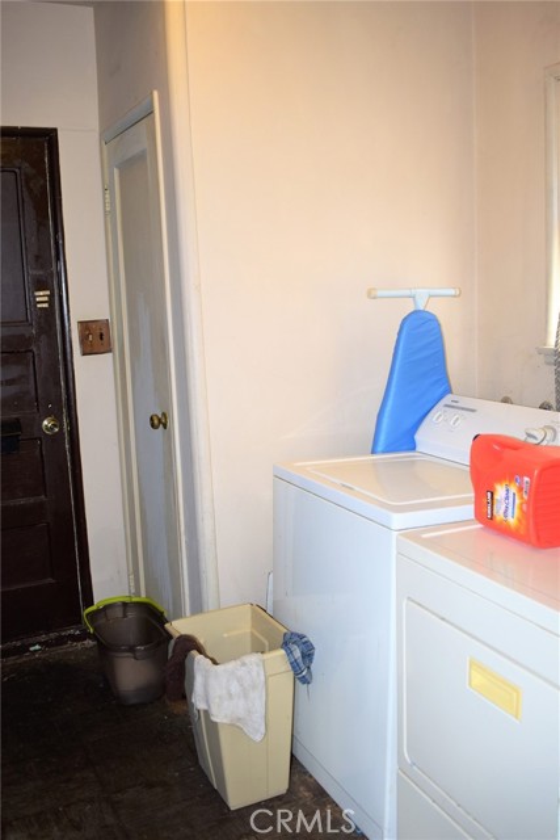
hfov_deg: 38.4
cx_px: 280
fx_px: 805
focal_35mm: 34
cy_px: 420
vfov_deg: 55.1
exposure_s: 1/30
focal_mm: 23
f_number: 3.8
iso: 320
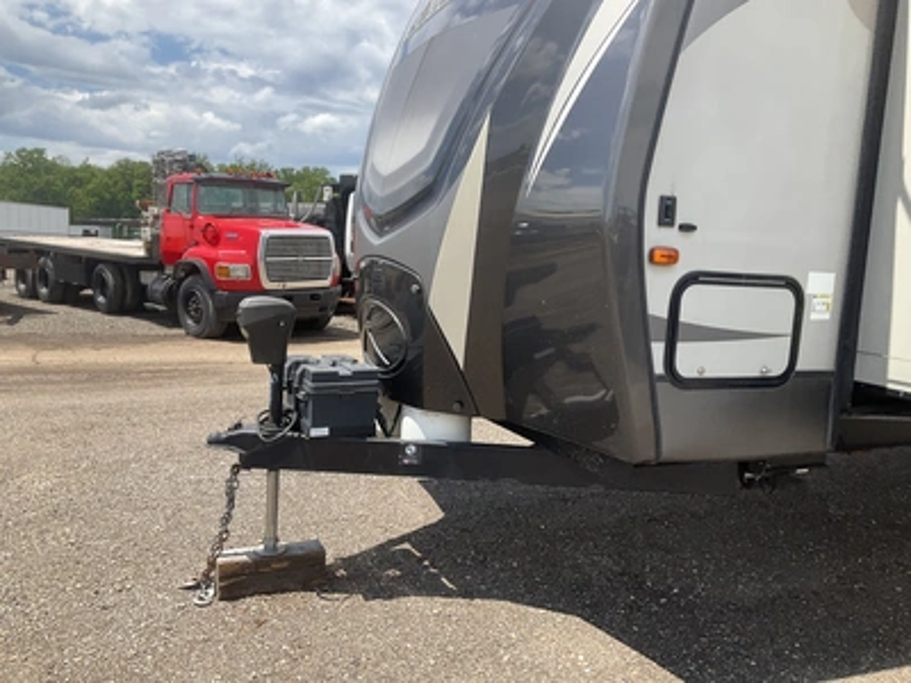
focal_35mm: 29
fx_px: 763
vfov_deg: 48.2
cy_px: 342
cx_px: 456
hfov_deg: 61.7
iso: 25
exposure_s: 1/1076
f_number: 1.8
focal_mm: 3
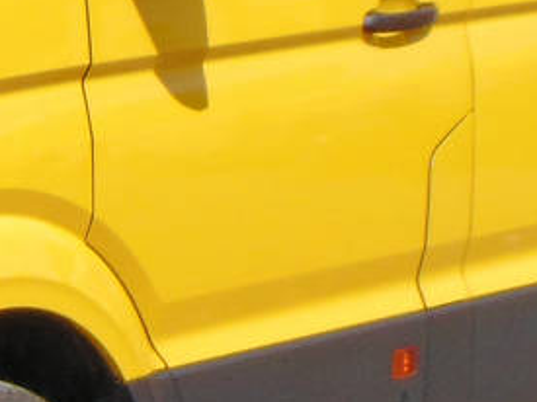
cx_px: 76
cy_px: 6
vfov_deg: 5.1
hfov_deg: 6.8
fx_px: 4512
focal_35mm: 291
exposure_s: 1/250
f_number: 9
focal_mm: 9
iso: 80
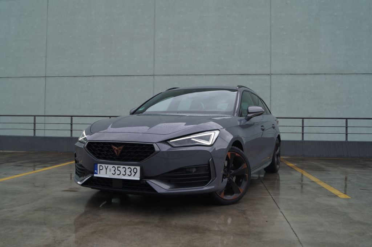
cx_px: 186
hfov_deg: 57.3
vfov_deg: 39.9
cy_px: 124
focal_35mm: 33
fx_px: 341
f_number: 5.6
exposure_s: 1/125
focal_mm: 22
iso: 100
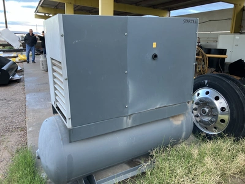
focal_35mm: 28
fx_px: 198
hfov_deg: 63.4
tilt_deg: -9.7
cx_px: 122
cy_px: 92
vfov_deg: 49.7
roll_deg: +0.1
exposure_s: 1/118
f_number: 1.8
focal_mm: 3.99
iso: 80
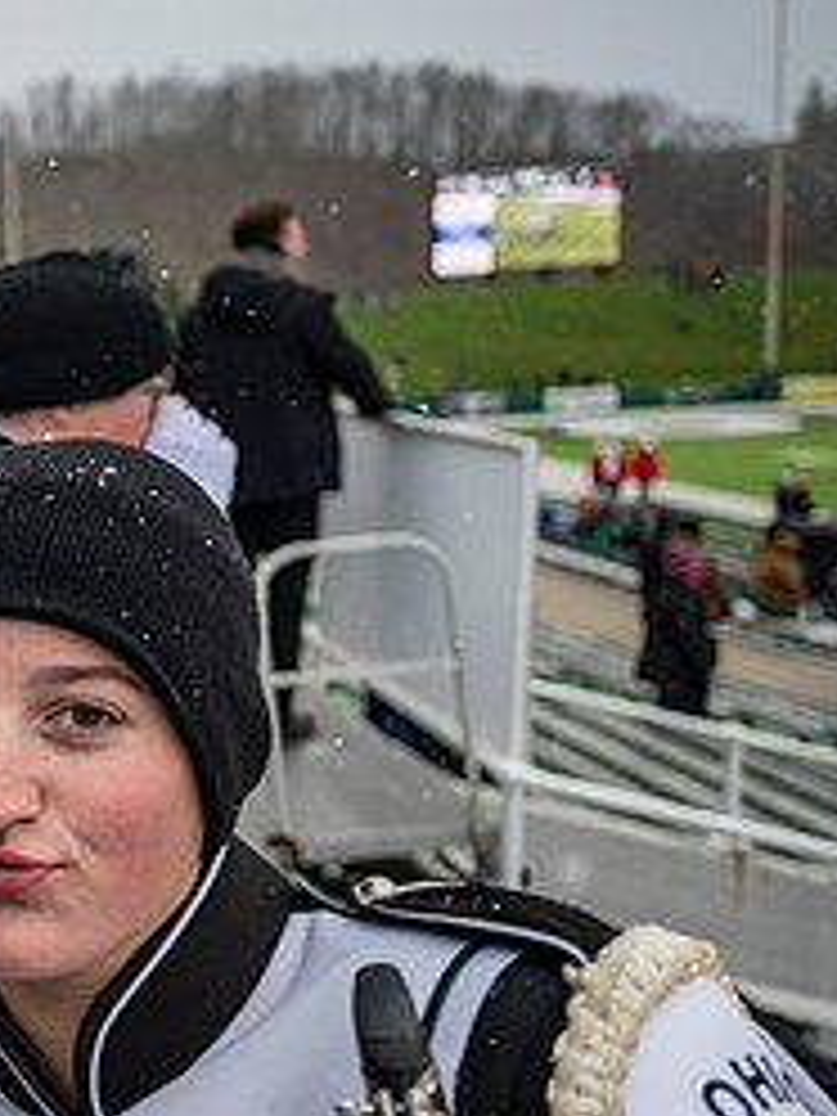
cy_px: 556
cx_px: -400
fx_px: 1741
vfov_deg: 35.5
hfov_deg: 22.5
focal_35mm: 54
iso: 160
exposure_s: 1/500
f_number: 2.8
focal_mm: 24
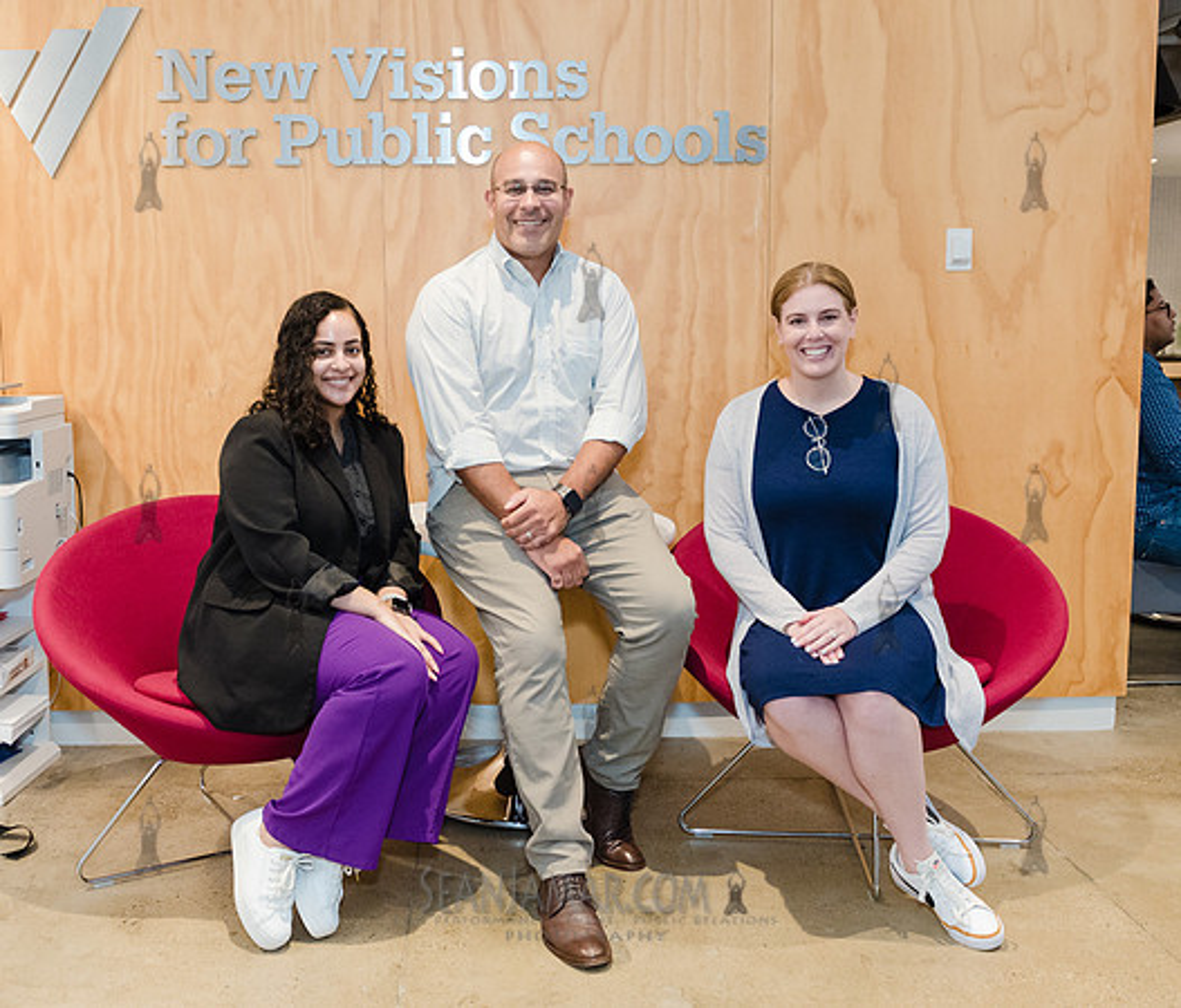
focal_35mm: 37
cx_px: 499
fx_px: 1318
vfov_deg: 41.8
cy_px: 470
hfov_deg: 48.1
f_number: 4.5
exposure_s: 1/200
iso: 2500
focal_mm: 26
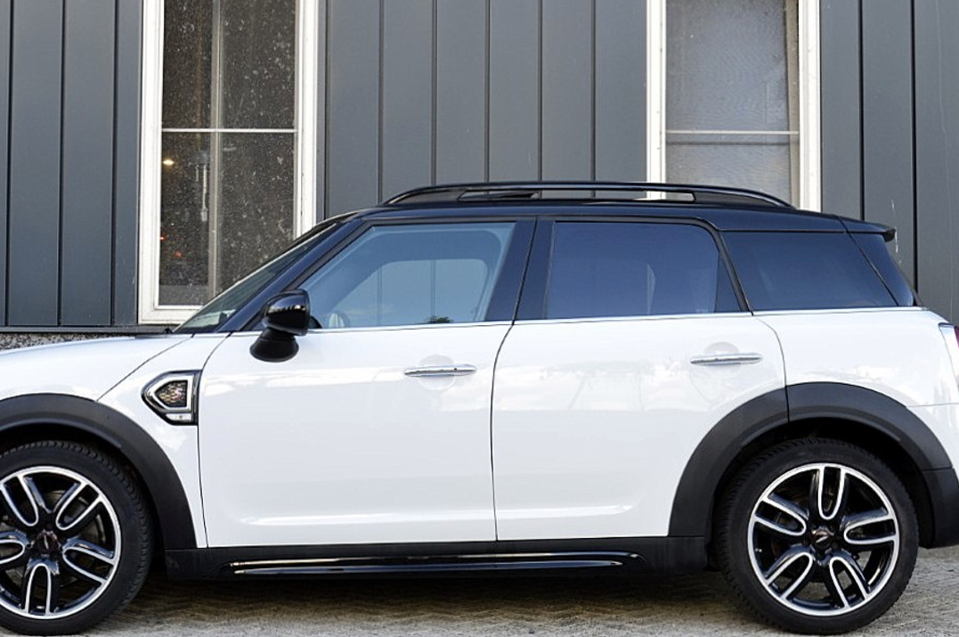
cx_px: 422
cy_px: 364
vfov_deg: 25.6
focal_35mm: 53
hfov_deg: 37.7
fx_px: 1401
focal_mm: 27
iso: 400
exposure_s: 1/80
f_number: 8
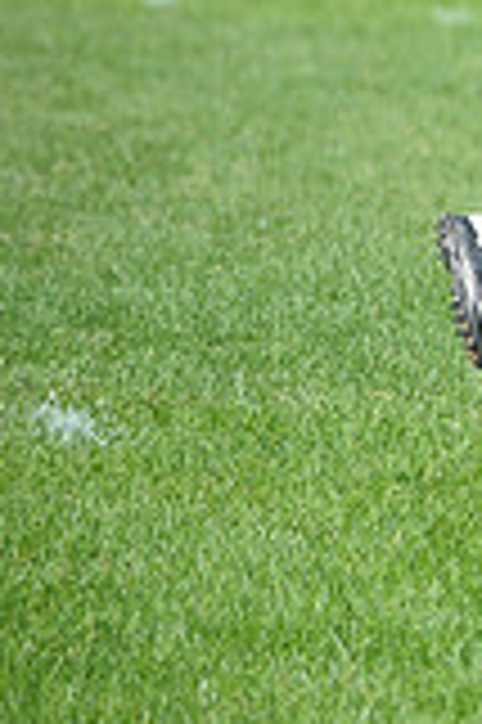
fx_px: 10868
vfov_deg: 3.8
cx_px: 1243
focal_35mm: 540
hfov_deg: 2.5
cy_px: 94
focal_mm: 150
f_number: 3.2
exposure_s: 1/2000
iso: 320
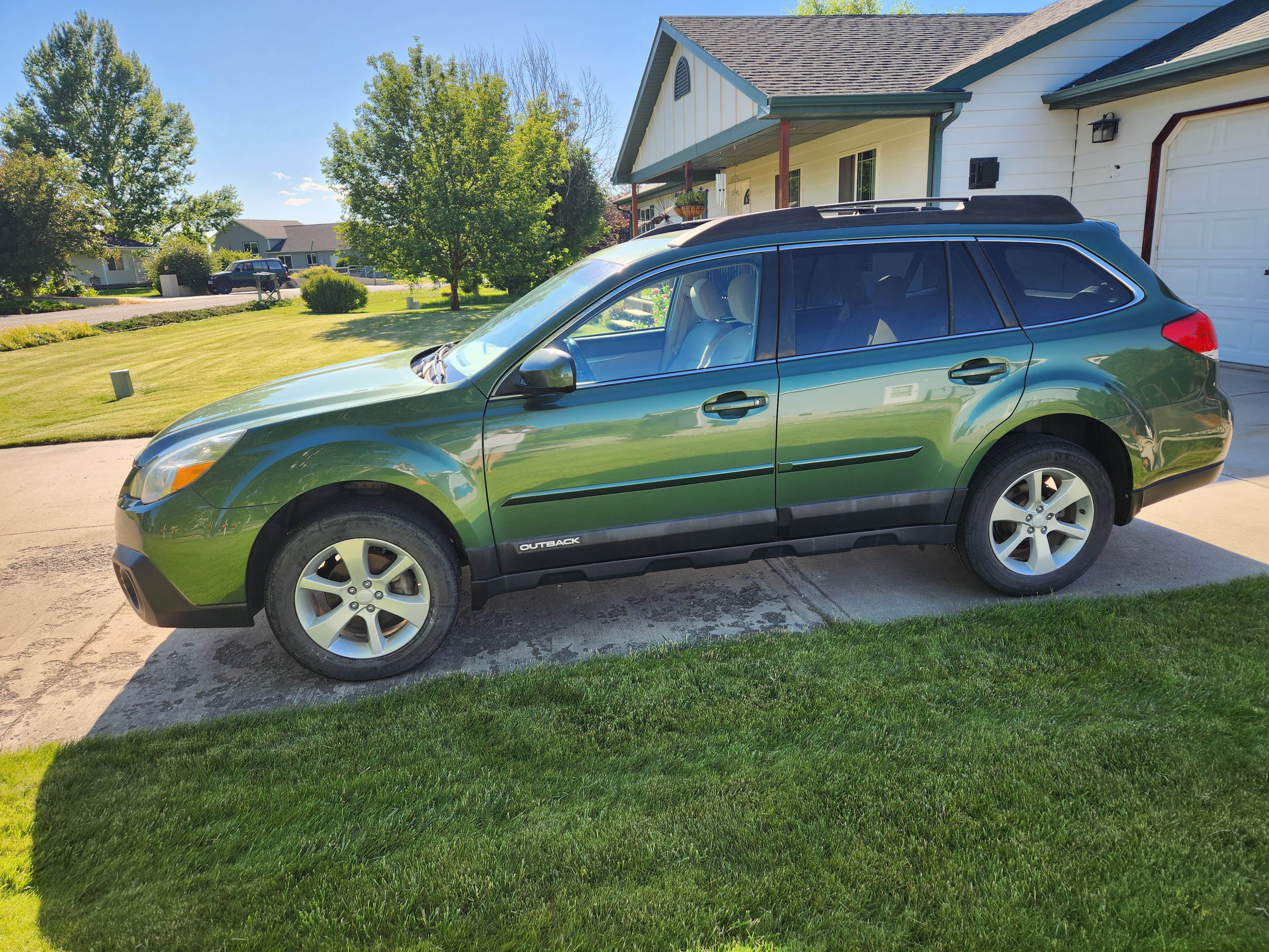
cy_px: 476
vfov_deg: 58.9
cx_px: 634
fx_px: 843
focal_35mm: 23
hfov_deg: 73.9
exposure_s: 1/508
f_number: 1.8
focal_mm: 5.4
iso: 20
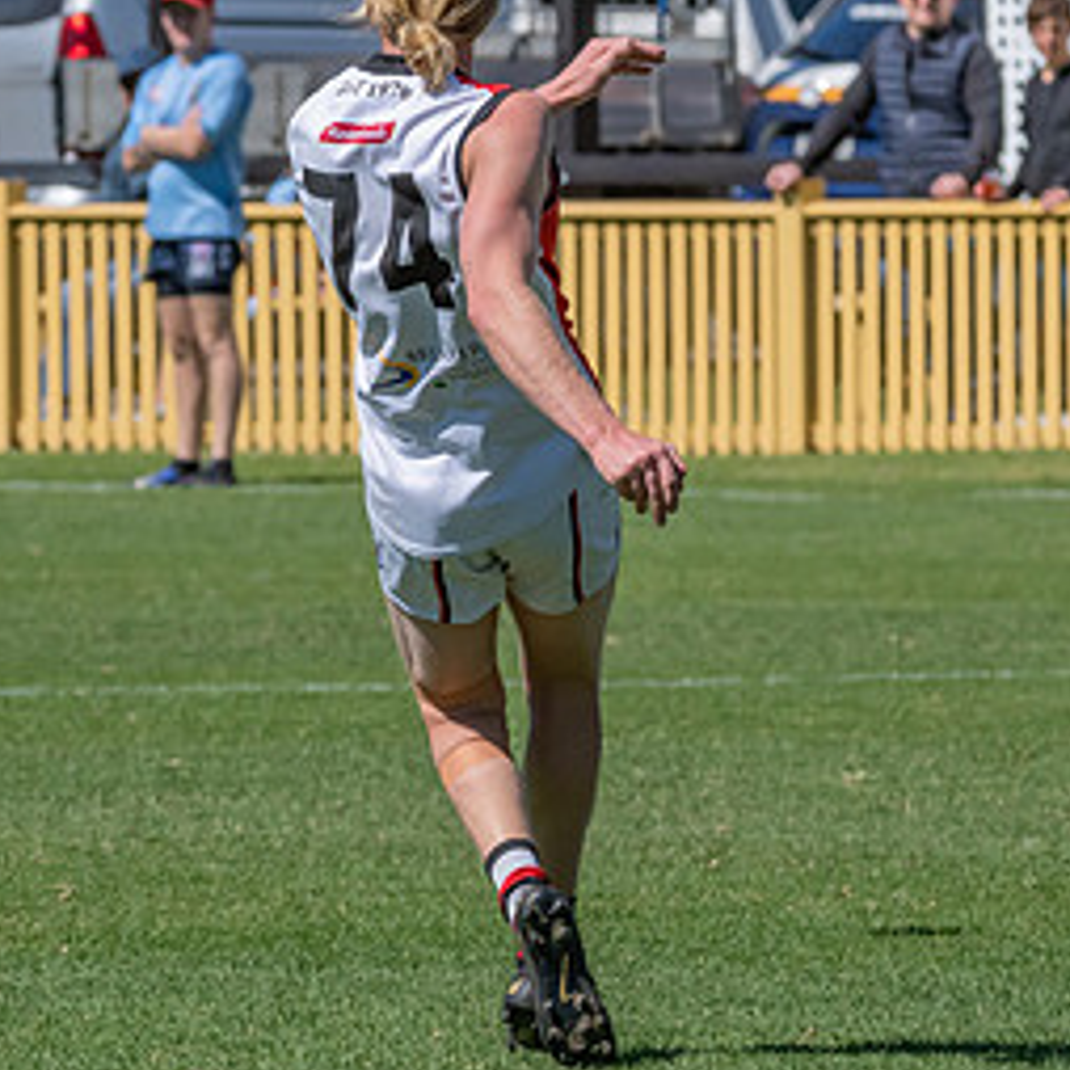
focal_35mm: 789
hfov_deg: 2.2
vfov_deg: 2.2
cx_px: 397
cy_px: 391
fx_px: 27592
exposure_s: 1/2500
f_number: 11
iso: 800
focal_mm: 260
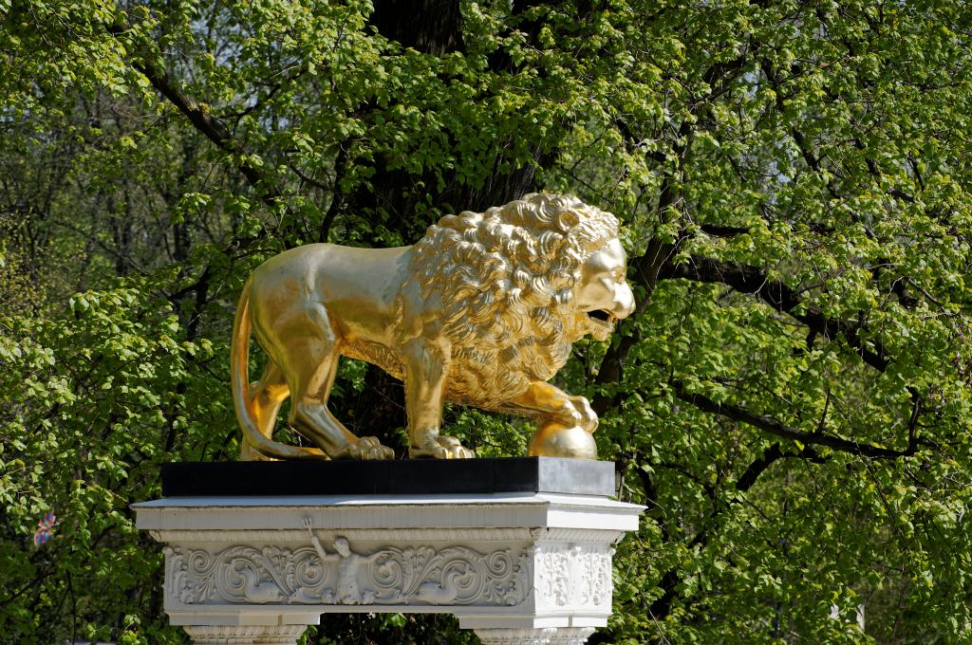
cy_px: 322
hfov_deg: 13.1
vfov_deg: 8.7
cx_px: 486
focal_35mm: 158
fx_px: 4247
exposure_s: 1/1000
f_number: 5.6
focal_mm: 105
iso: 200
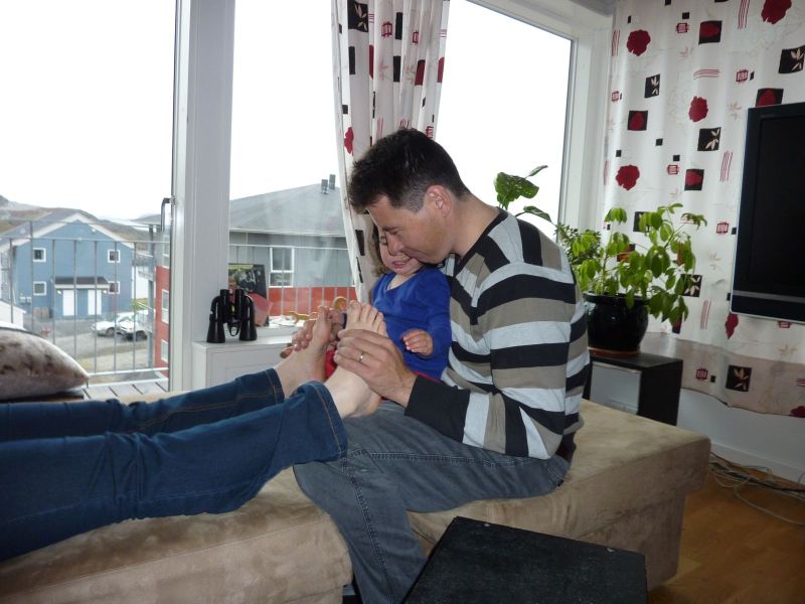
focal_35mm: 25
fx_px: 581
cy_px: 302
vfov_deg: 54.9
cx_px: 402
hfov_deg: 69.4
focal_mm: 4.1
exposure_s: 1/30
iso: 100
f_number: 3.3
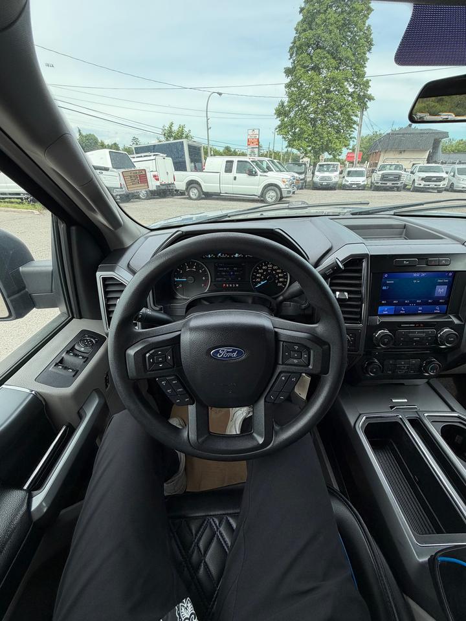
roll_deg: -0.1
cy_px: 310
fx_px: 251
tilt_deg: -30.5
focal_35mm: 14
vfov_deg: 102.1
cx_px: 233
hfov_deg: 85.7
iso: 64
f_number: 2.2
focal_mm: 2.22
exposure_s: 1/482
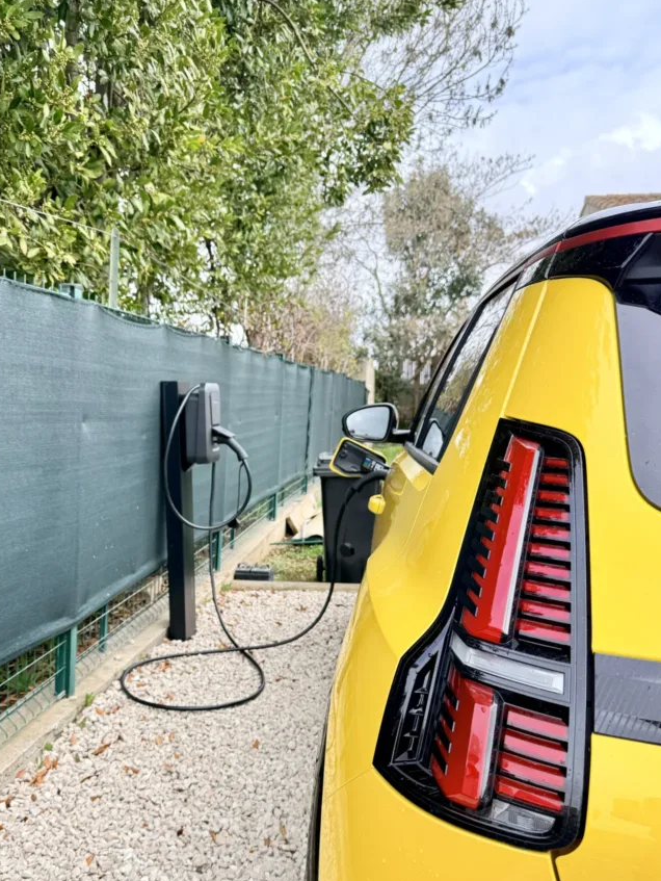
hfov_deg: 48.1
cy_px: 528
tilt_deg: -9.8
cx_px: 274
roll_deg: +0.2
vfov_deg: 61.1
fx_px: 738
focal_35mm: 29
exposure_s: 1/598
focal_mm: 6.76
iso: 100
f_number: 1.78
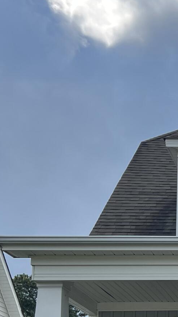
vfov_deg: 21.3
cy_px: 305
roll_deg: +2.1
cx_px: 417
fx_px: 814
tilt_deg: +11.0
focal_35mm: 97
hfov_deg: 10.8
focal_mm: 5.7
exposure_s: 1/4274
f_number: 1.5
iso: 50
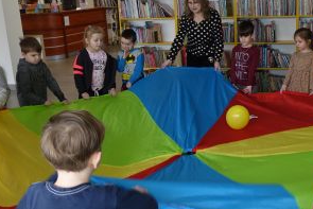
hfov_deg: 37.5
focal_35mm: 52
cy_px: 120
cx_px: 224
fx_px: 452
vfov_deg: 26.0
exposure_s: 1/50
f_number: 2.8
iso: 125
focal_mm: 8.8
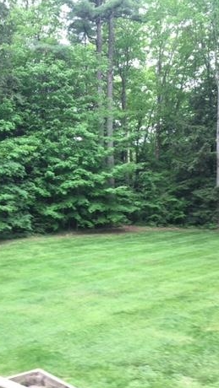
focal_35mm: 44
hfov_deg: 27.1
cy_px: 201
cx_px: 98
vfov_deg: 46.4
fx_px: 454
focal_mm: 4.15
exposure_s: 1/120
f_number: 2.2
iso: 32
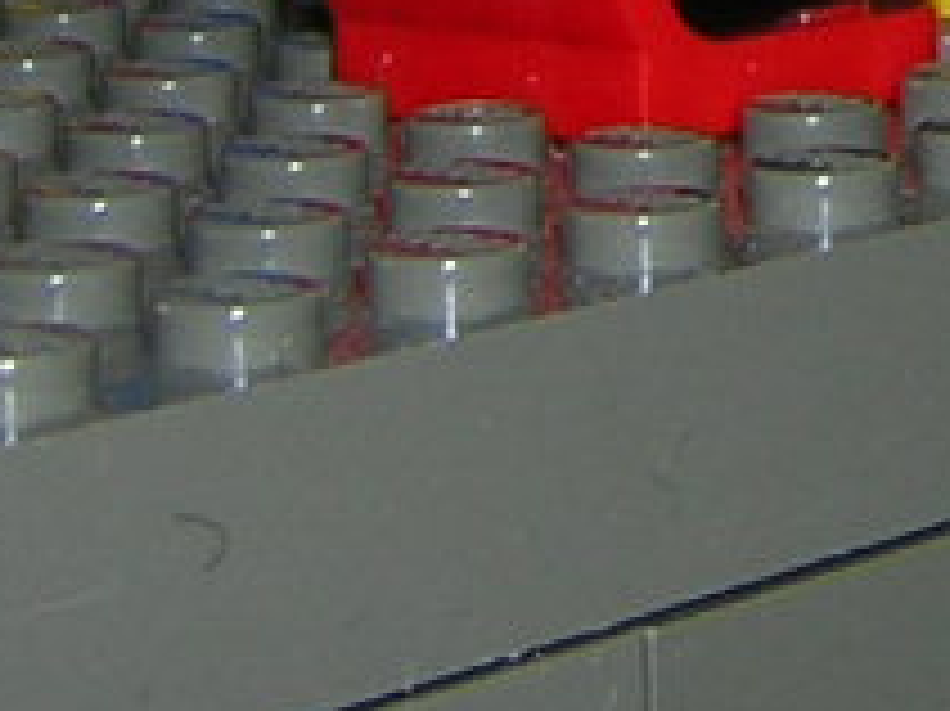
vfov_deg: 8.0
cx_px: 1409
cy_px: -819
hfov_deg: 10.9
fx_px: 4800
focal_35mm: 175
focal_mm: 4.7
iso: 100
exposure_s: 1/60.1
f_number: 5.2
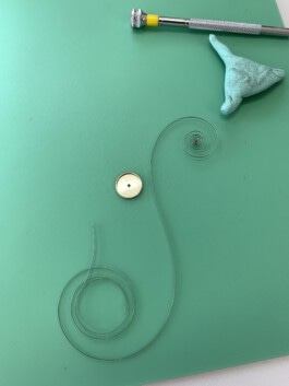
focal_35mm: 26
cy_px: 193
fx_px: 289
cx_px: 144
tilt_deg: -78.5
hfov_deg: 53.1
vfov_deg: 67.3
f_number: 1.8
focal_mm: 4.25
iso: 25
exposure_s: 1/108
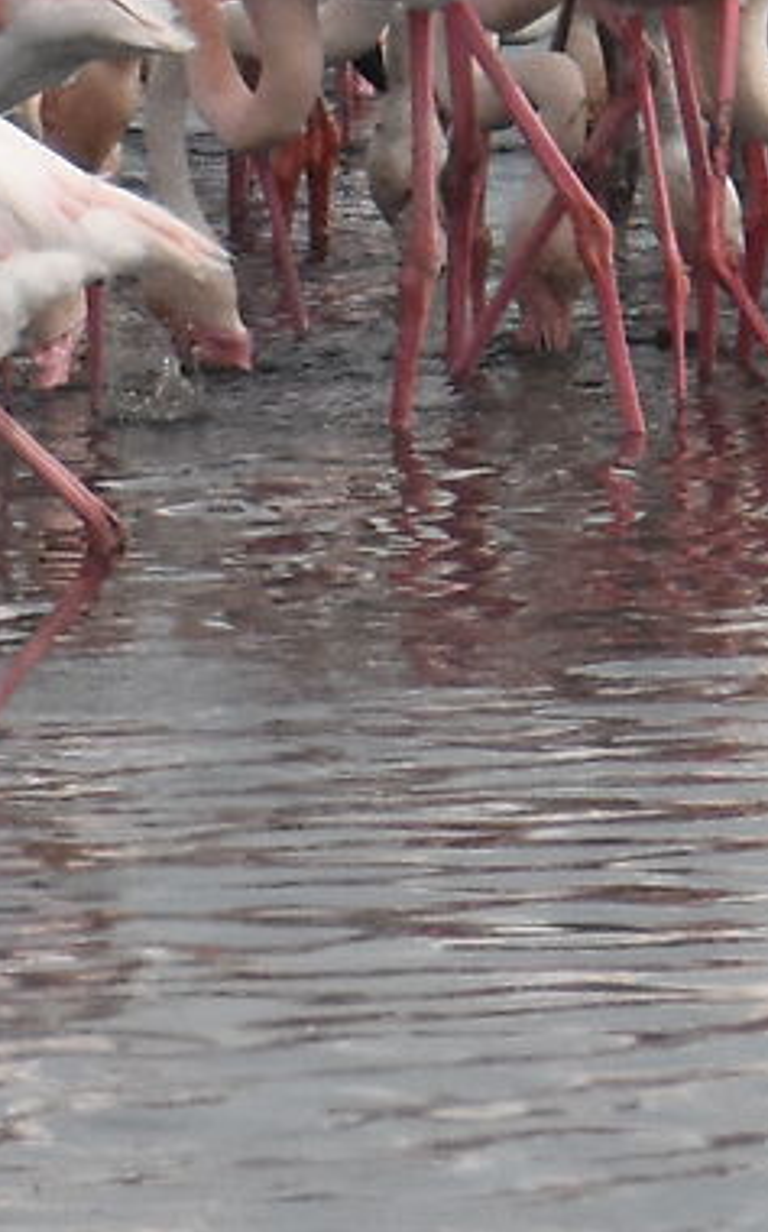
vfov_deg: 0.5
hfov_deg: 0.3
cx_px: 583
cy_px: -499
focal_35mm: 4447
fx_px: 149151
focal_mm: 460
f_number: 9
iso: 1250
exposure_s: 1/5000
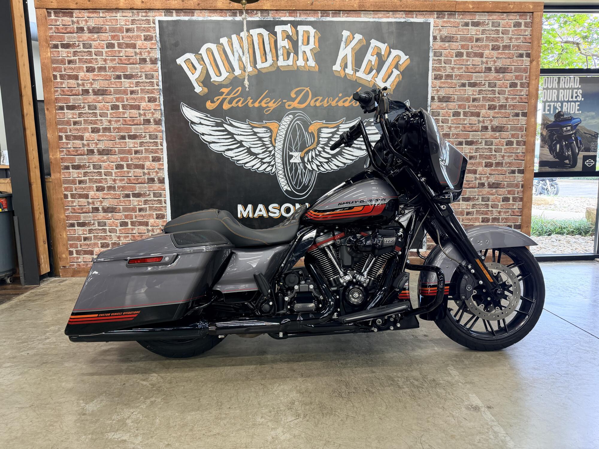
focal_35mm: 24
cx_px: 300
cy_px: 224
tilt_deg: -7.8
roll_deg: +0.3
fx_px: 415
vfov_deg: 56.8
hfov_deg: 71.6
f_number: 1.78
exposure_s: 1/60
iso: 160
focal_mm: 6.76
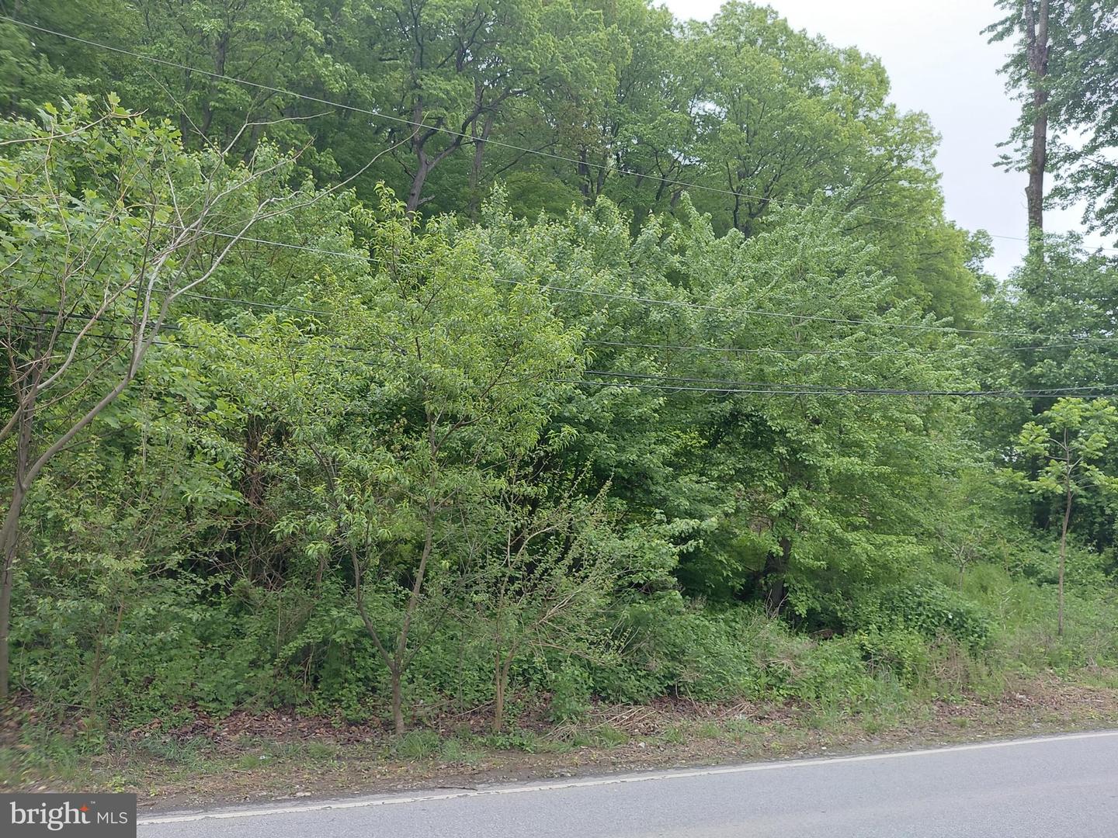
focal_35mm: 25
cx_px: 559
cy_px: 419
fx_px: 807
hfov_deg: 69.4
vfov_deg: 54.9
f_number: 1.8
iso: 50
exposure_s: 1/183
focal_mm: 4.69
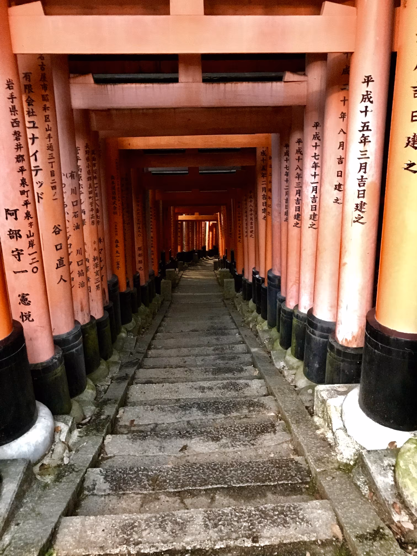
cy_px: 278
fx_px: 450
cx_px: 208
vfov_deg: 63.4
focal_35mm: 28
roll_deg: +2.4
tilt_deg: -21.9
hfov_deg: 49.7
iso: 400
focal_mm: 3.99
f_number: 1.8
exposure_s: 1/4
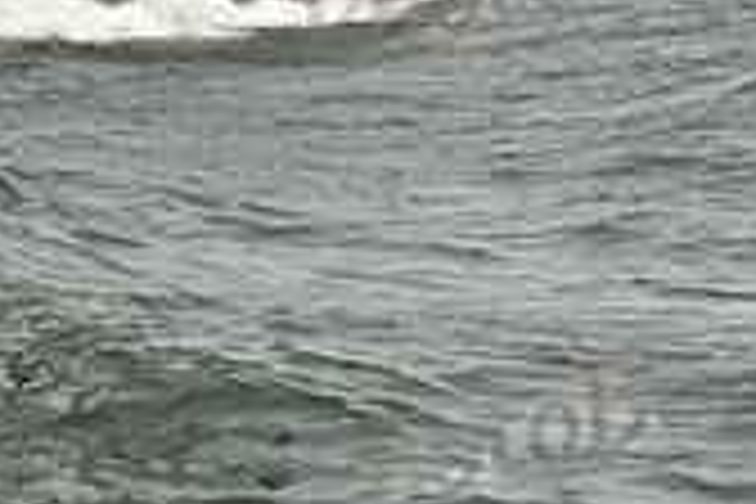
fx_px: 5061
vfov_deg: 5.7
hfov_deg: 8.5
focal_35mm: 241
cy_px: -218
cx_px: 68
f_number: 11
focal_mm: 70
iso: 400
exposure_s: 1/1000
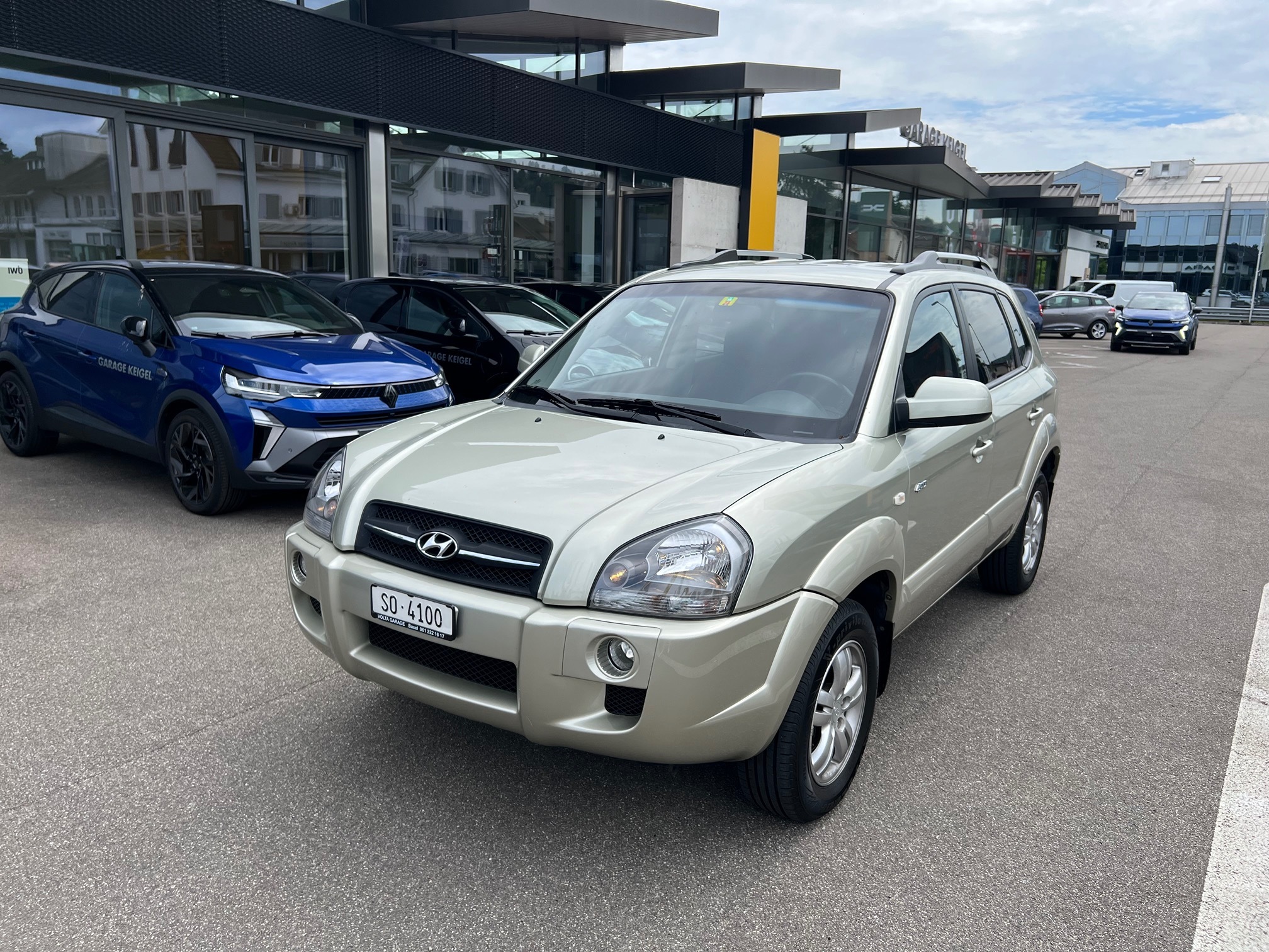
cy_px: 476
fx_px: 953
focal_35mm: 26
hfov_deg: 67.3
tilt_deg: -12.1
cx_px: 634
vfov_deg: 53.1
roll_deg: -1.2
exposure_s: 1/3356
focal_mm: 5.7
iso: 50
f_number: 1.5
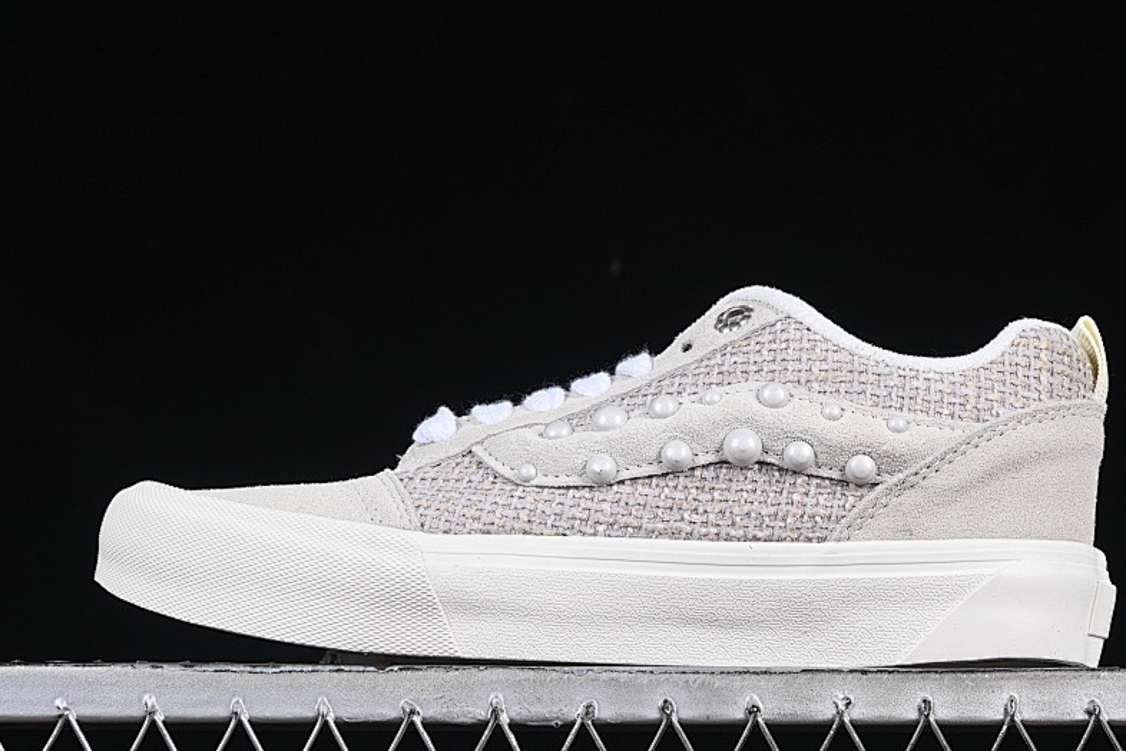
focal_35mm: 103
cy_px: 347
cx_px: 617
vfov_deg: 13.3
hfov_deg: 19.8
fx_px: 3221
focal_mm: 50
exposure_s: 1/80
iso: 160
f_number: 8
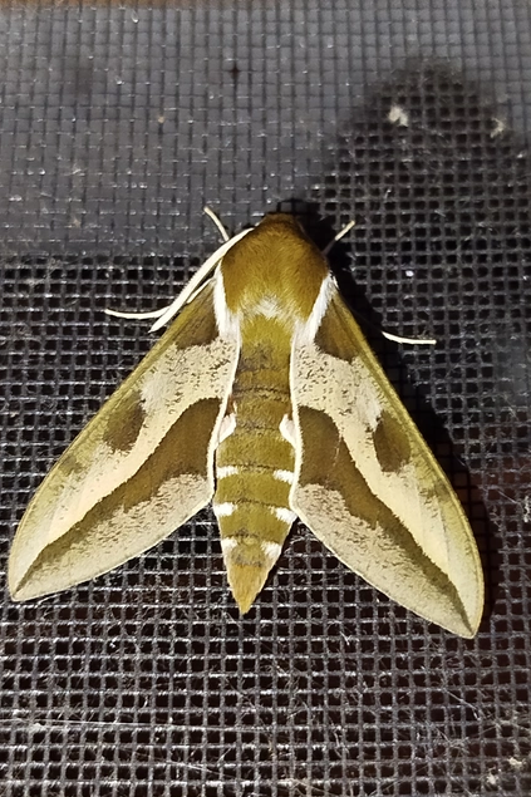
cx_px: 260
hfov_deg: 20.9
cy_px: 399
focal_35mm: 65
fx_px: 1439
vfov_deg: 31.0
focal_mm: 5.31
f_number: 1.7
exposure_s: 1/33
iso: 250
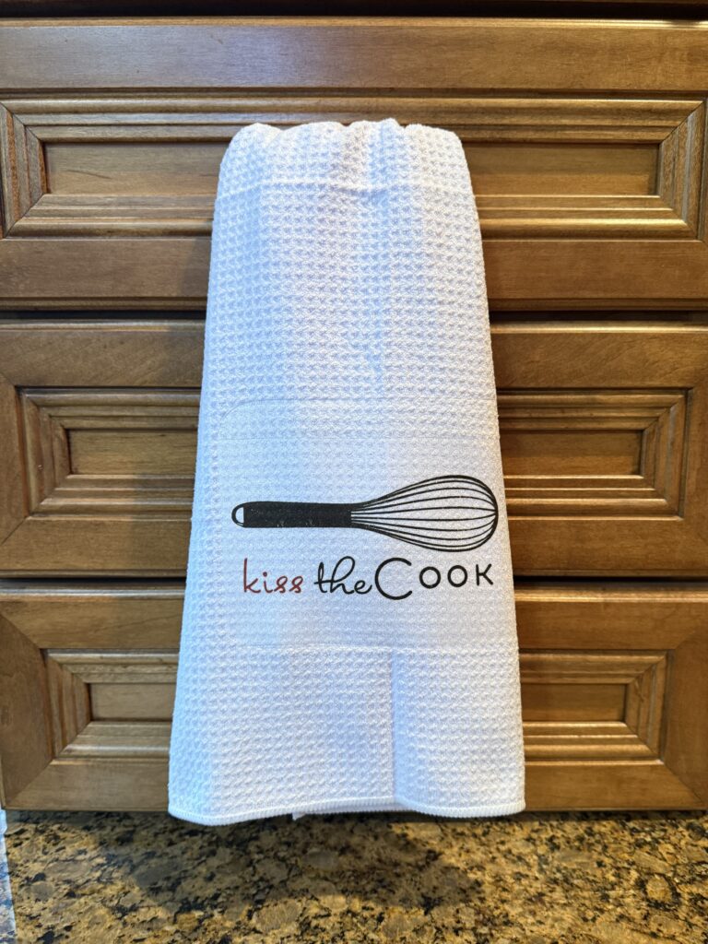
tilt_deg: -10.6
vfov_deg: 71.6
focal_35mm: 24
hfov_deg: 56.8
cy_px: 472
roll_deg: -0.2
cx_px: 354
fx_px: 654
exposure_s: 1/60
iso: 320
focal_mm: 6.76
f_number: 1.78
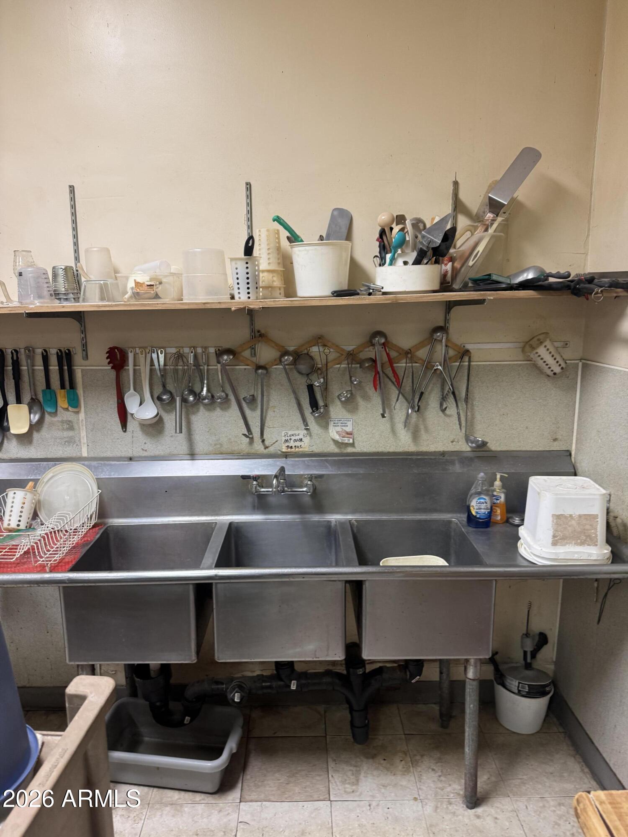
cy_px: 418
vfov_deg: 71.6
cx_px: 314
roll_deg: +1.9
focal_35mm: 24
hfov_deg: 56.8
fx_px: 581
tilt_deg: -11.0
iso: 160
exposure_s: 1/60
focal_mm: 6.76
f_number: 1.78
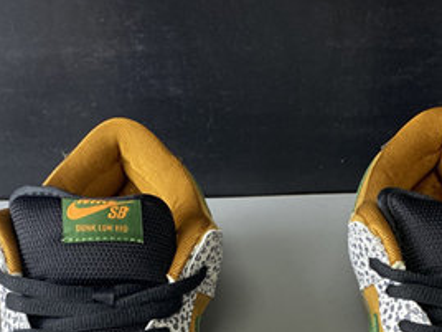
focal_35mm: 68
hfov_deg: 28.5
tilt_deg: -46.0
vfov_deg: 20.3
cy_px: 391
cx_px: 246
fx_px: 868
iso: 80
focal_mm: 4.25
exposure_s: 1/50
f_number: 1.8
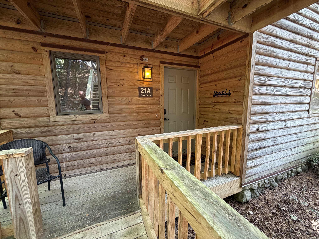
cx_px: 160
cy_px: 120
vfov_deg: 85.7
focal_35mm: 14
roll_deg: +1.0
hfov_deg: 102.1
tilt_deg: -6.6
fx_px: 129
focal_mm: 2.22
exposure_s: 1/60
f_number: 2.2
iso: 200
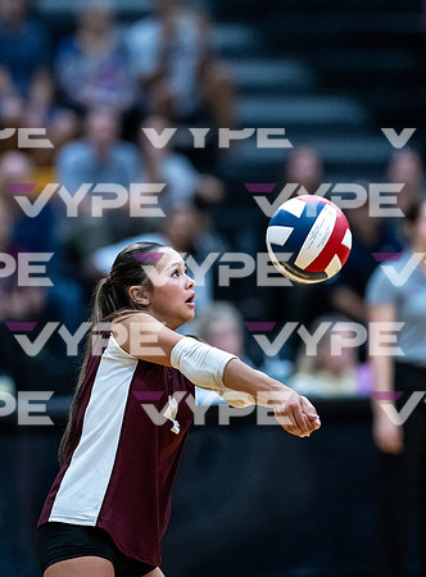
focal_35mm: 336
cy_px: 243
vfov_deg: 5.9
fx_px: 5569
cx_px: 168
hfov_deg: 4.4
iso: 3200
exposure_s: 1/1600
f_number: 2
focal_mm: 200
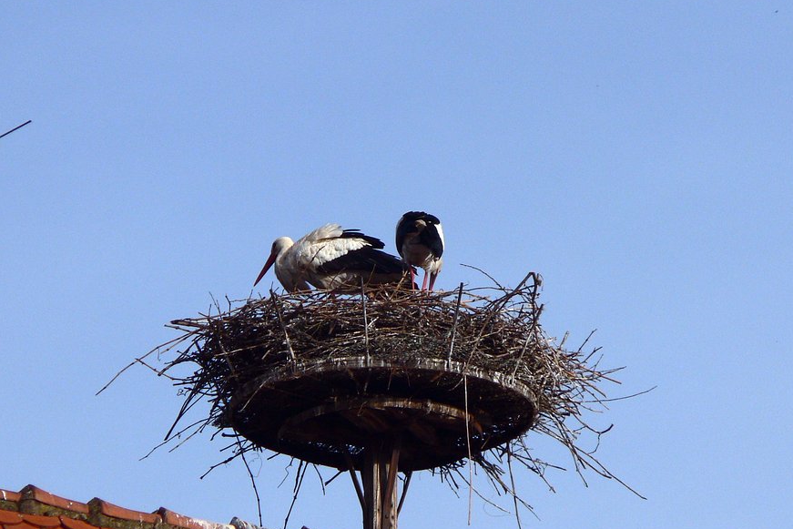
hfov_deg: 3.9
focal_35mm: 528
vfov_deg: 2.6
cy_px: 264
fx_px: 11632
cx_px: 378
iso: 80
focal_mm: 72
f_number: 5.6
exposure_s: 1/500
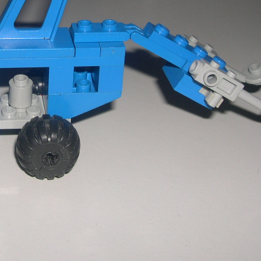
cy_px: 39
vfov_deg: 19.9
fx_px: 734
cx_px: 14
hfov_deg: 19.7
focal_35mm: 86
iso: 100
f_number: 8
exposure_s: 1/60
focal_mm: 9
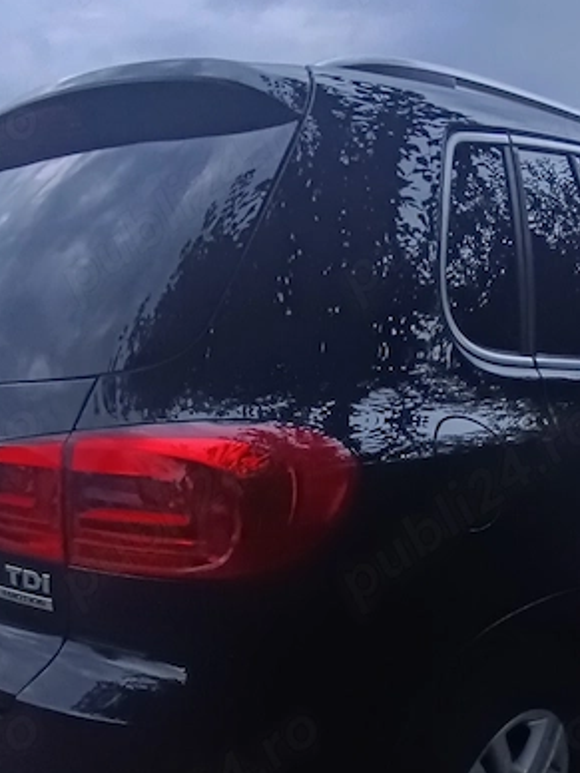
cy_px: 570
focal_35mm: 33
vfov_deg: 53.1
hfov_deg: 42.9
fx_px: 737
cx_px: 329
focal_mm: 1.66
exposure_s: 1/50
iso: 492
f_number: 2.2
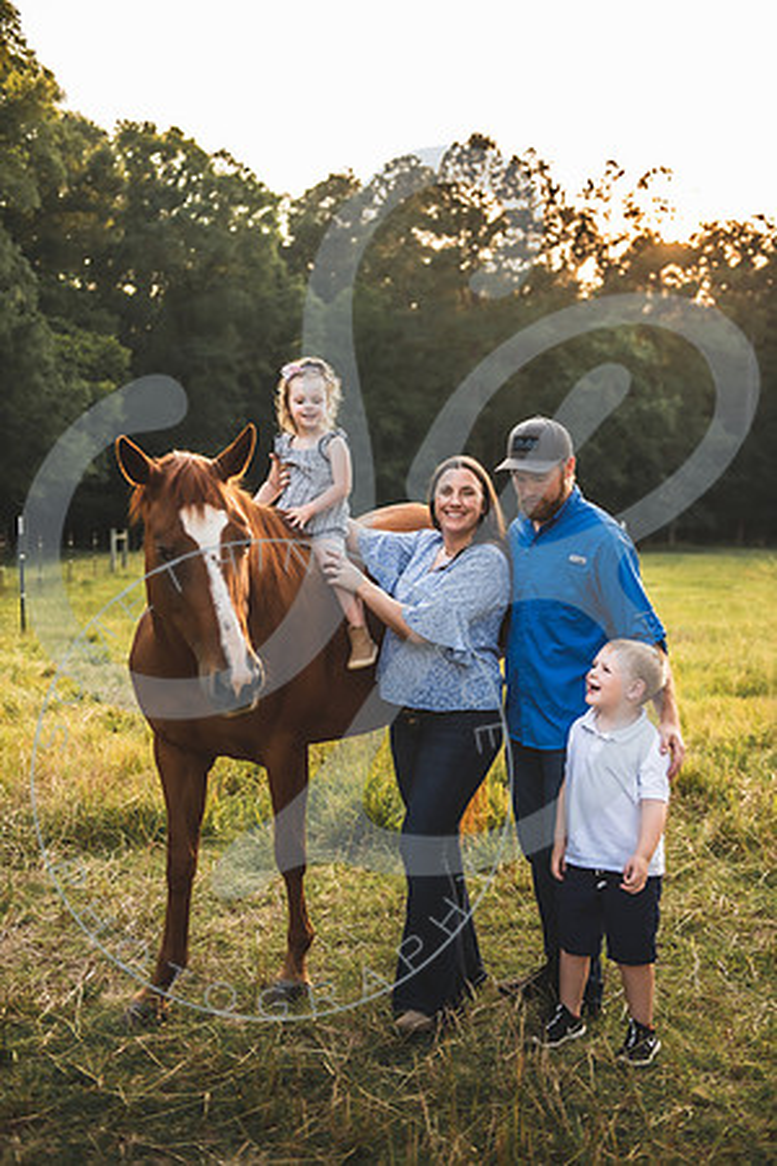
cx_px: 388
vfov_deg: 44.5
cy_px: 583
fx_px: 1424
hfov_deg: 30.5
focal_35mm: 44
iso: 125
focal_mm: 44
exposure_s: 1/250
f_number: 2.8
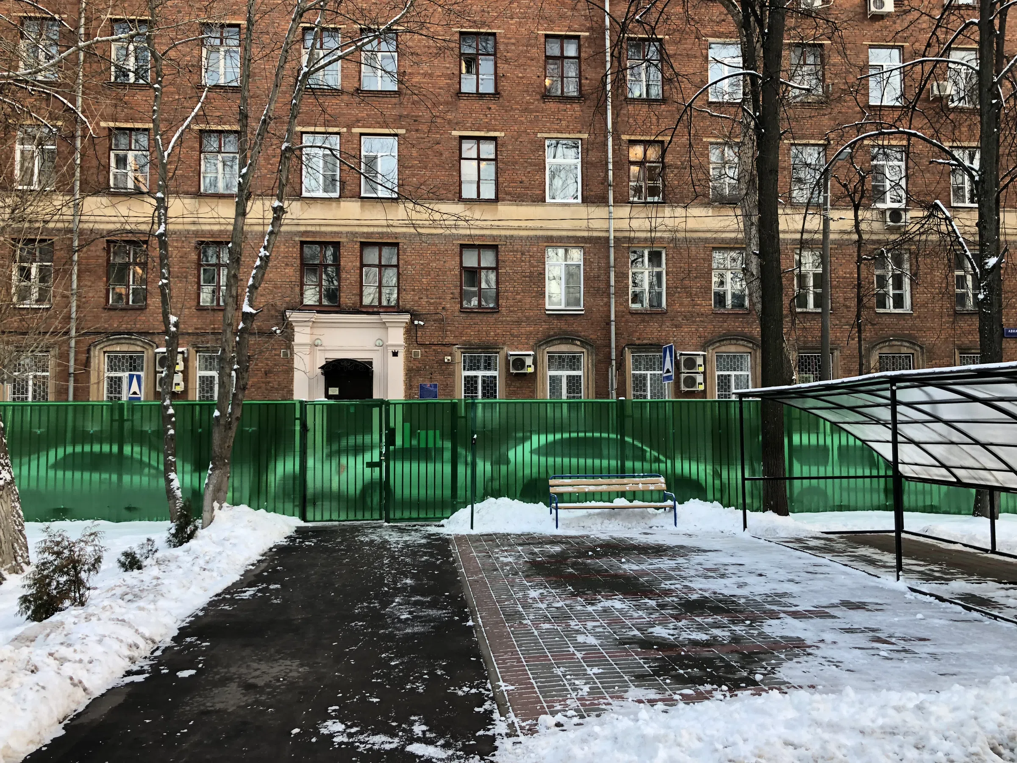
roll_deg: +1.1
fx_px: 823
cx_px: 508
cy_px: 382
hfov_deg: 63.4
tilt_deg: +3.9
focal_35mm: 28
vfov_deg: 49.7
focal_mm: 4
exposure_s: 1/120
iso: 64
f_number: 1.8
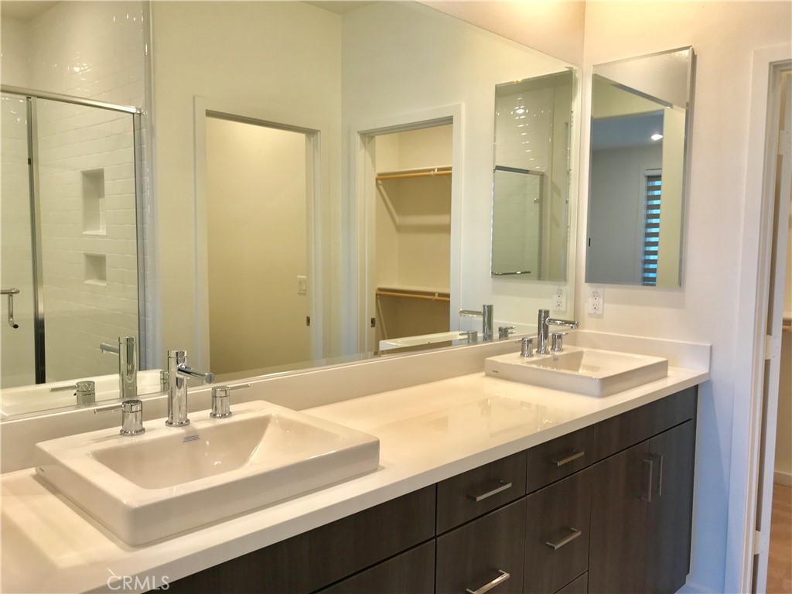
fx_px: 641
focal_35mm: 28
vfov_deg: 49.7
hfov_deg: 63.4
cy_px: 297
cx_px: 396
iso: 20
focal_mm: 3.99
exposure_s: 1/30
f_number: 1.8
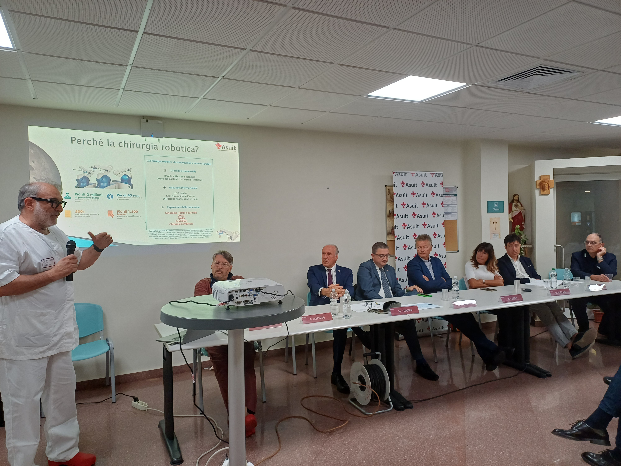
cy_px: 233
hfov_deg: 69.4
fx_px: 448
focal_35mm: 25
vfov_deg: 54.9
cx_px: 310
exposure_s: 1/50
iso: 160
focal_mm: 4.65
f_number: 1.8
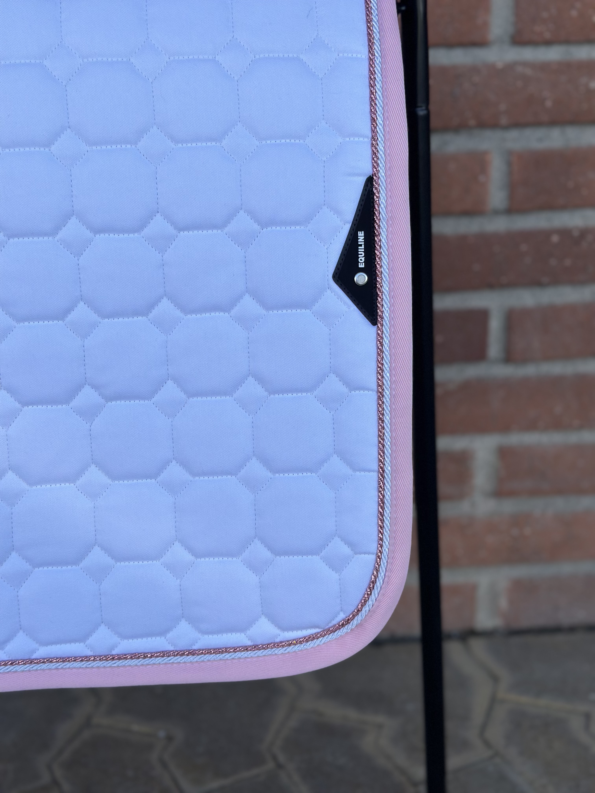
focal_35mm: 48
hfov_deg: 30.3
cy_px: 396
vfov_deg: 39.7
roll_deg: +1.8
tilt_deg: -16.4
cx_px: 298
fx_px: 1100
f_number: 1.78
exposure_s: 1/1916
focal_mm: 6.86
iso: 80
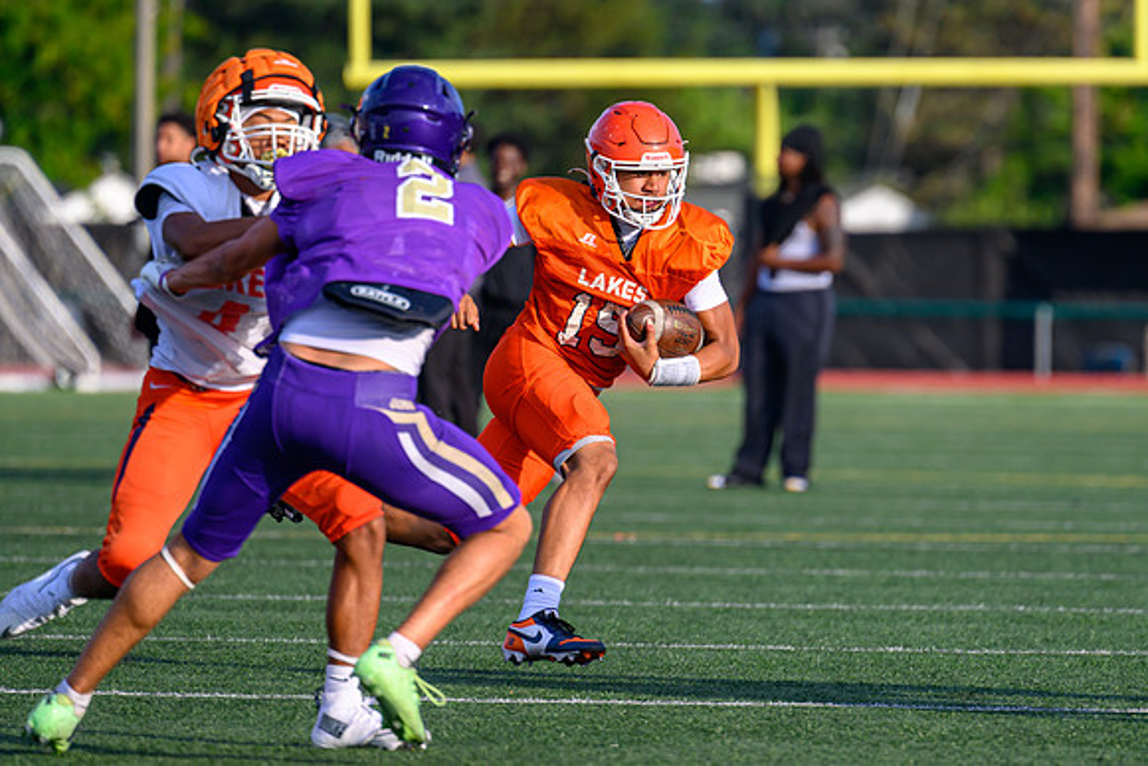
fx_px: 12354
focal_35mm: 387
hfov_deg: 5.3
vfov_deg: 3.6
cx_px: 669
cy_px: 344
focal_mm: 280
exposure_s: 1/2000
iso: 360
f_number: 4
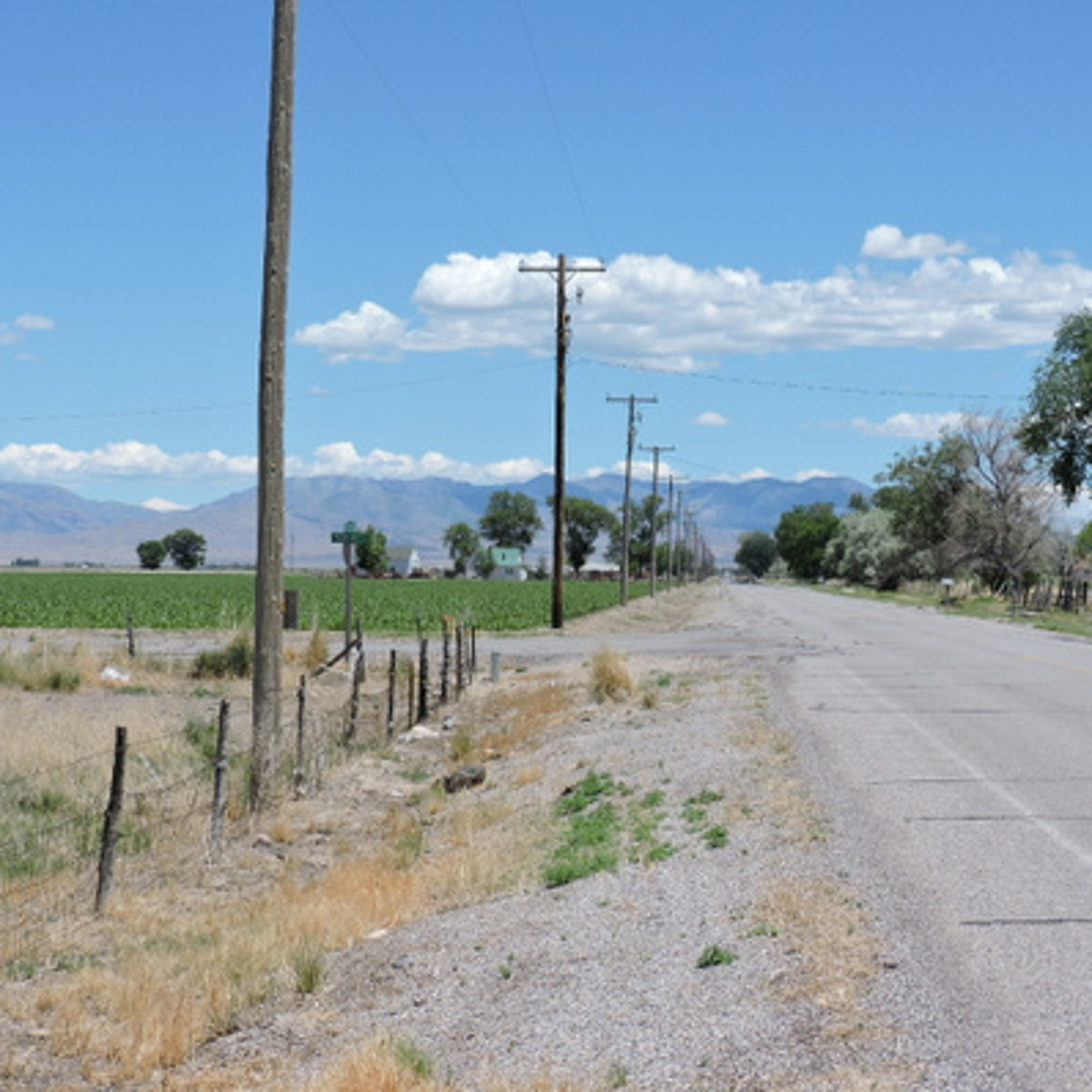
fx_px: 2534
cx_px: 642
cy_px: 612
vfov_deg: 24.3
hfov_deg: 24.3
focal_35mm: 71
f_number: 3.6
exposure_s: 1/1250
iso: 100
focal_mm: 8.9
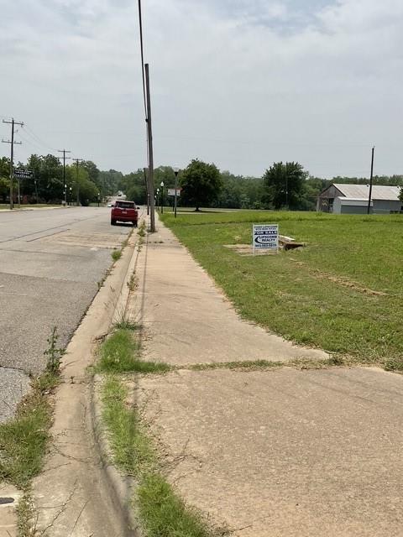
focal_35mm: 29
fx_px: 450
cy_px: 268
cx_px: 202
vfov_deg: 61.7
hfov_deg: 48.2
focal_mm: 3
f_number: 1.8
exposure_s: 1/4785
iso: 16
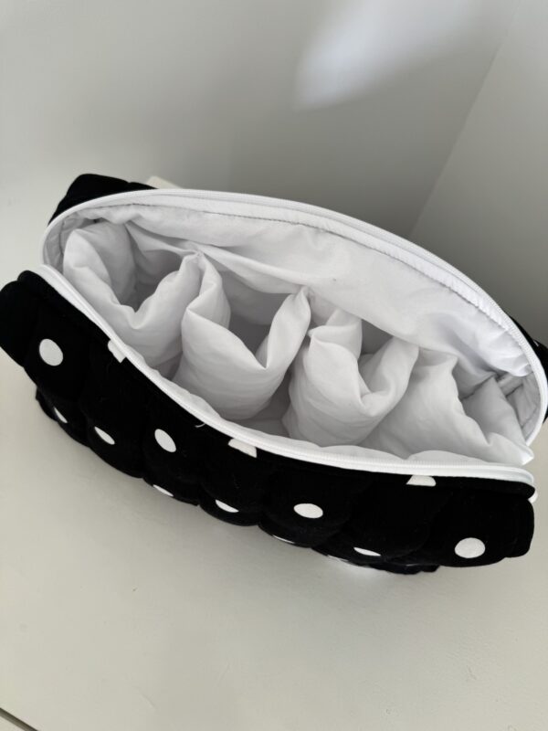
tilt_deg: -58.5
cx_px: 274
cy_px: 366
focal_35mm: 24
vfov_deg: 71.6
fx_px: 507
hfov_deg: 56.8
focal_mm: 6.76
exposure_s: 1/129
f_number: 1.78
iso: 50
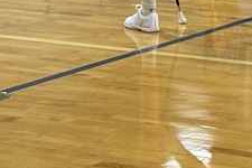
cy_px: -120
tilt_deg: -5.8
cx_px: 502
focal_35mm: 227
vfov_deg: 6.0
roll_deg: -1.0
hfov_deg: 8.6
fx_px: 1589
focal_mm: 6.86
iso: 125
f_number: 1.78
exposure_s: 1/60
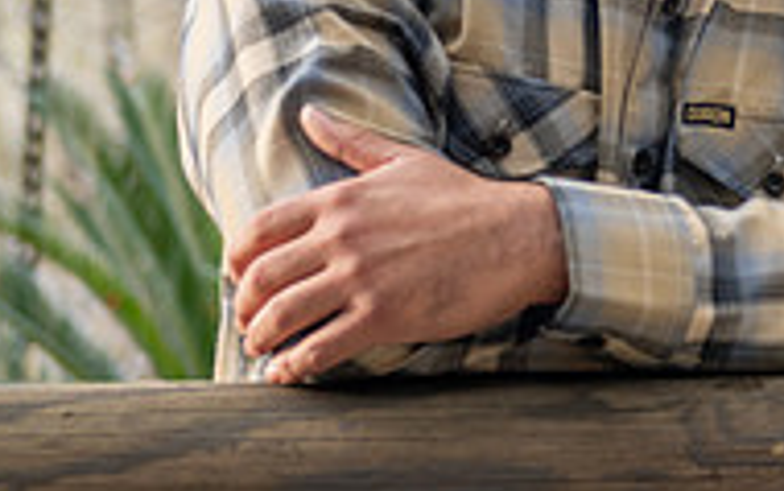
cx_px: 896
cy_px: -153
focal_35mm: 200
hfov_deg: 10.3
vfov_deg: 6.5
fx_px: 4276
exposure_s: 1/160
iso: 200
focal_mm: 58
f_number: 3.2
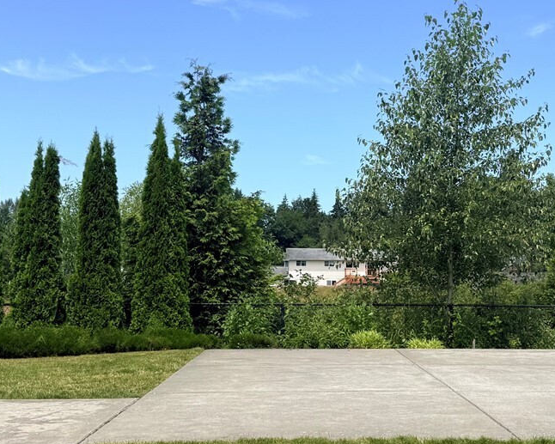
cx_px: 406
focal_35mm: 58
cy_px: 213
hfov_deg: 32.0
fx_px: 953
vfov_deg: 26.2
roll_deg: -1.0
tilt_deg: +4.7
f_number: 1.78
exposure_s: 1/3759
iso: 80
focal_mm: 6.76
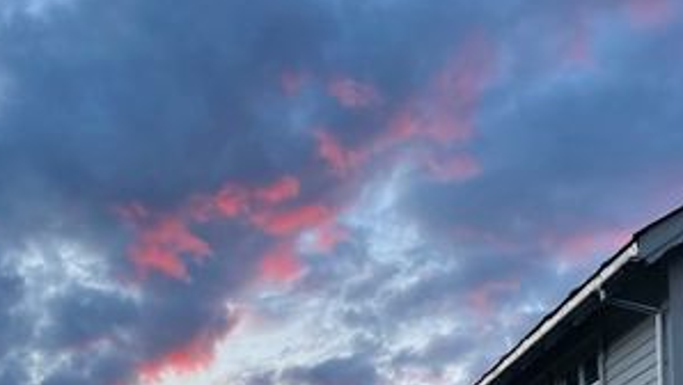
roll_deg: -1.4
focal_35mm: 57
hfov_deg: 35.5
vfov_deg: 19.5
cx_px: 144
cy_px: 502
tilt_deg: +10.5
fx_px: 1033
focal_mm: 5.1
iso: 50
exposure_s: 1/121
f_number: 1.6
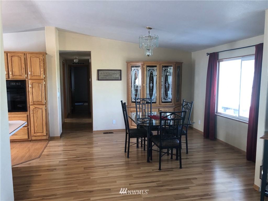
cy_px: 100
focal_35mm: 28
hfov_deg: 63.4
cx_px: 134
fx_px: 217
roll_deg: -0.7
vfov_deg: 49.7
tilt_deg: -8.5
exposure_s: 1/20
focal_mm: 3.99
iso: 40
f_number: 1.8
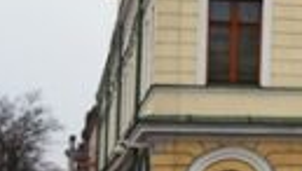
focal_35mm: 152
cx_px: 688
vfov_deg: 8.0
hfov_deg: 11.9
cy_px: 60
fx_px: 1219
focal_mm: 18
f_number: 9
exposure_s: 1/100
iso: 400
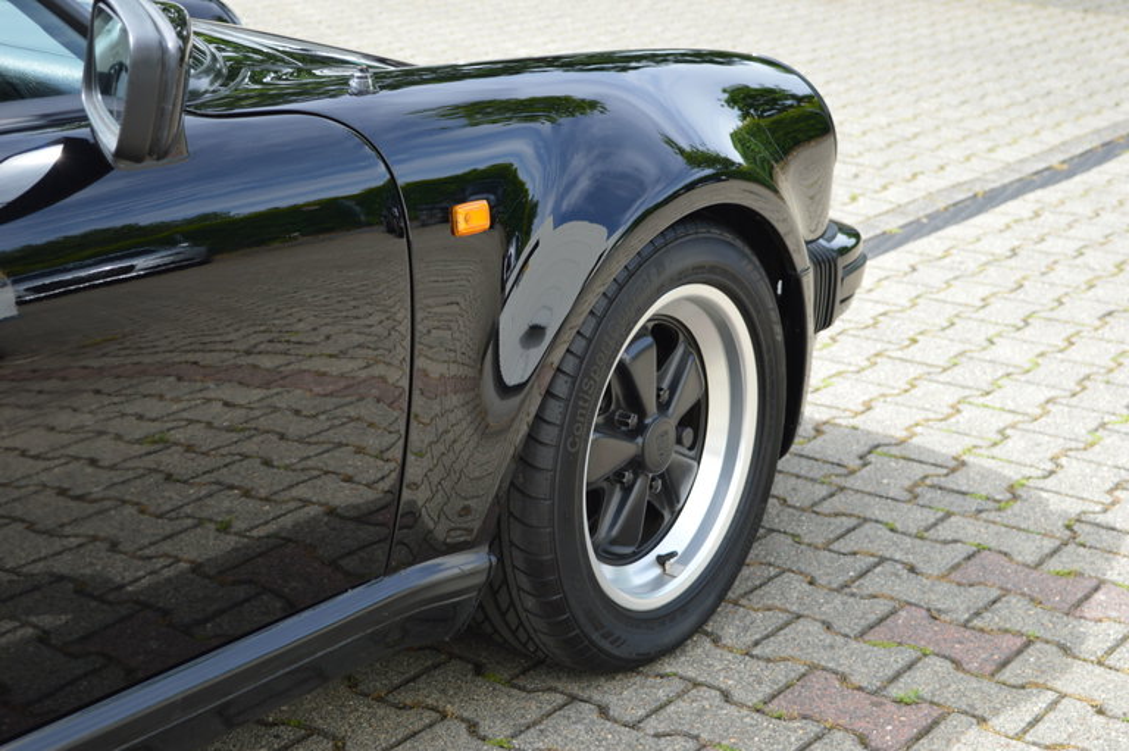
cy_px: 376
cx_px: 564
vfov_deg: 22.6
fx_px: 1880
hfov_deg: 33.4
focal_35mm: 60
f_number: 5.6
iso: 100
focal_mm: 40
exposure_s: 1/125
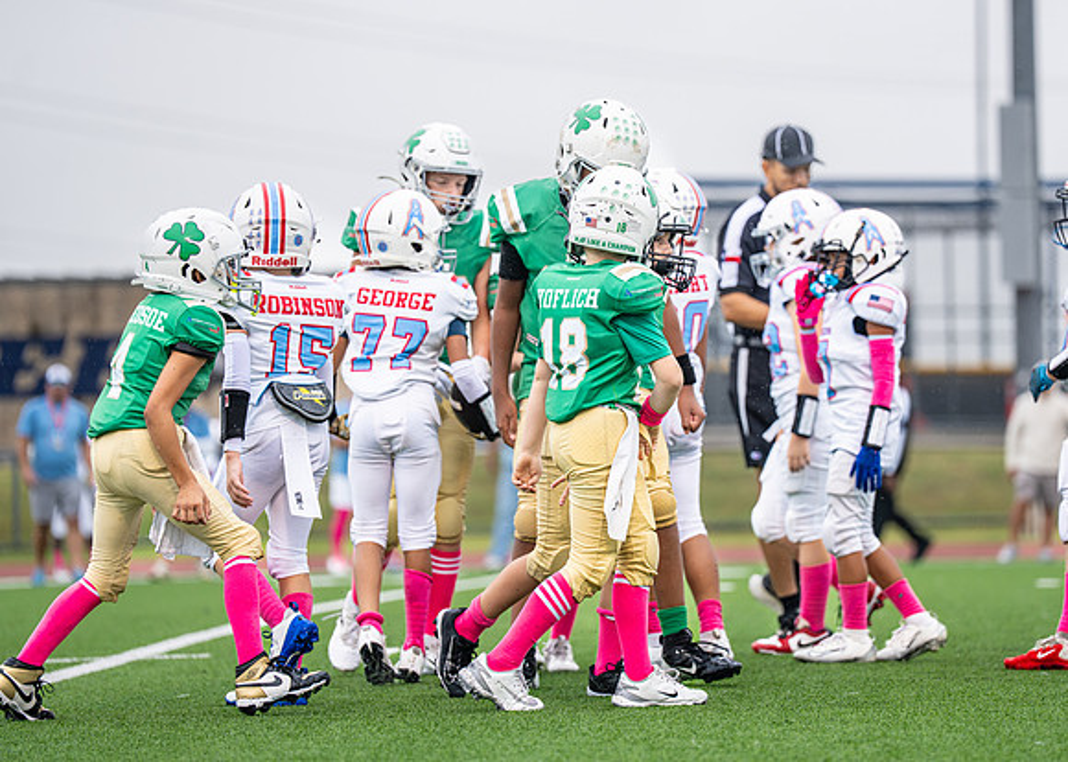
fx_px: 5711
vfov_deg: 7.6
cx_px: 621
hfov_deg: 10.7
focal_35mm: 188
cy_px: 359
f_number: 2.8
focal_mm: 164
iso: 400
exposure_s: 1/1000
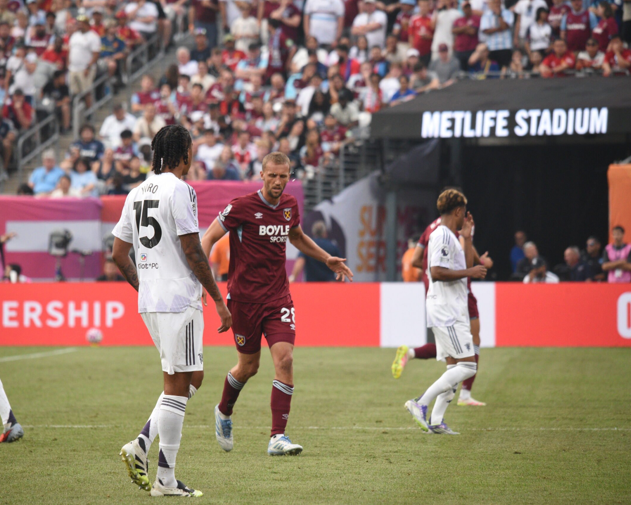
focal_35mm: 451
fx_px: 8421
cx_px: 271
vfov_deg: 3.4
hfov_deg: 4.3
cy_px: 252
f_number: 10
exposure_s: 1/800
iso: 2800
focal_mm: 400
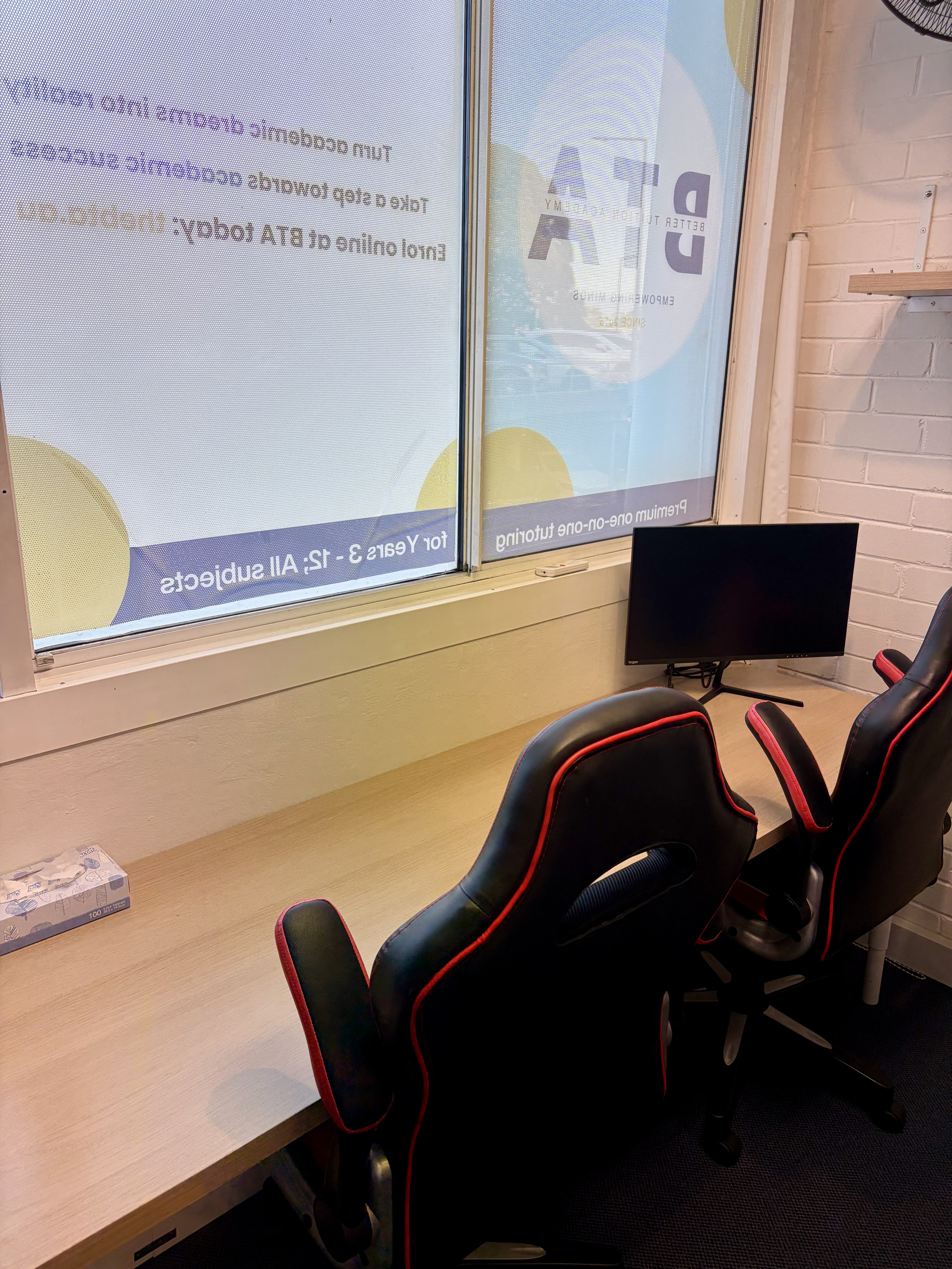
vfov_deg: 67.3
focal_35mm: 26
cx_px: 476
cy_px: 634
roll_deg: -1.5
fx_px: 953
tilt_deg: -16.2
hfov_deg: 53.1
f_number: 1.6
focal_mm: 5.96
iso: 50
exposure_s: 1/100
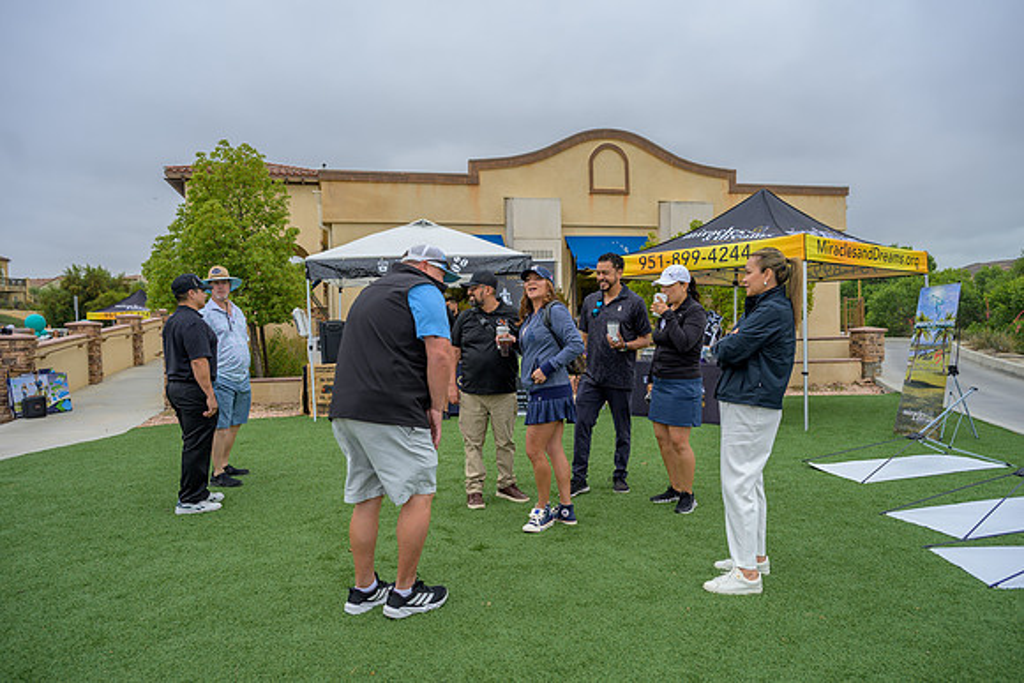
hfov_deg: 68.4
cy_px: 342
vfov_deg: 48.8
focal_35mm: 26
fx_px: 754
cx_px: 512
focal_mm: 26.5
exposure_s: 1/200
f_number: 4
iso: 125
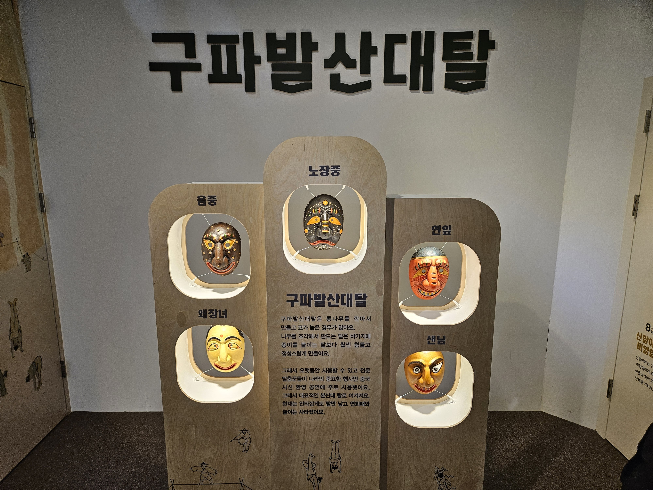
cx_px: 326
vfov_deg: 58.9
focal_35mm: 23
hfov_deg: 73.9
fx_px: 434
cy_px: 245
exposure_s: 1/120
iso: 100
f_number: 1.8
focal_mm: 5.4
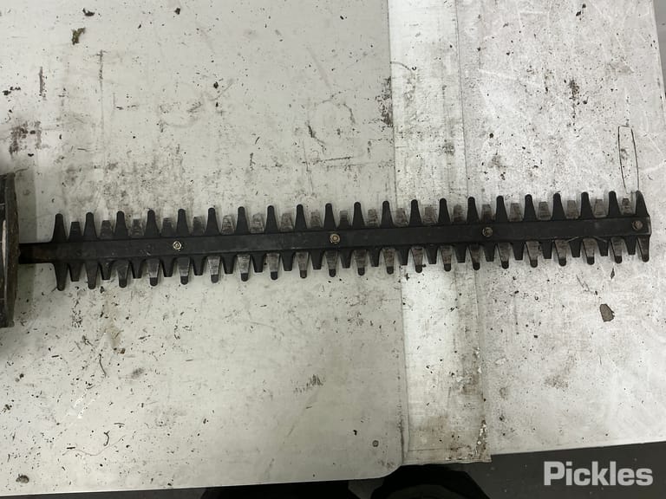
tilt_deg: -85.1
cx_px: 333
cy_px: 250
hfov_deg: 63.4
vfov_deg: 49.7
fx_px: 539
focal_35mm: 28
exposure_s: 1/50
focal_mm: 3
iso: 40
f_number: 1.8
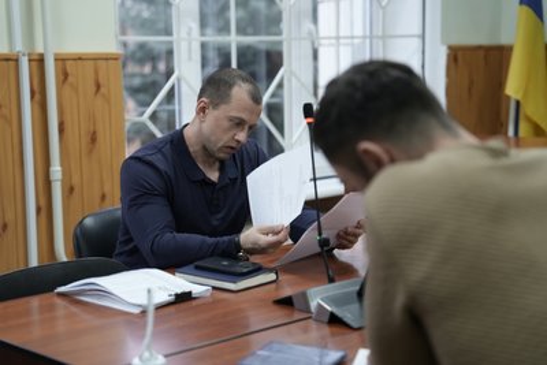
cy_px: 182
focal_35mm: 70
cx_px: 274
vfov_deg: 19.5
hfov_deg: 28.8
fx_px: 1064
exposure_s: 1/50
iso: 400
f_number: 2.8
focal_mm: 70
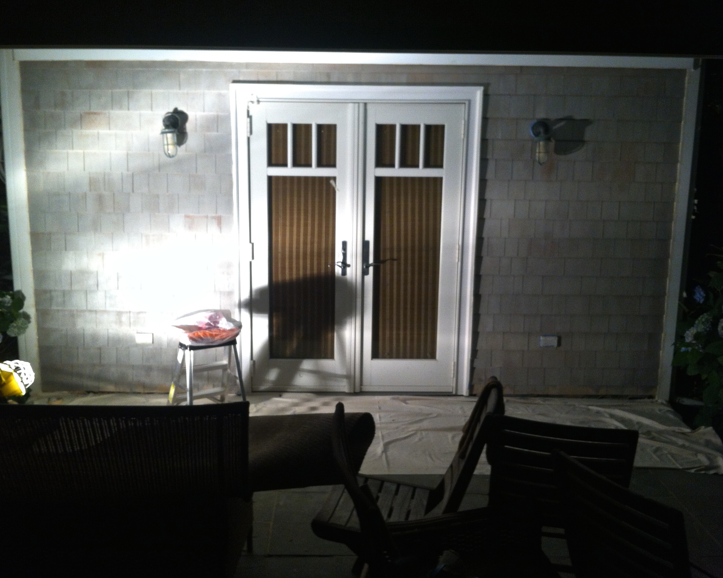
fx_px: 792
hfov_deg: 49.1
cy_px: 290
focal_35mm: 37
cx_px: 351
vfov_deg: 40.1
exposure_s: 1/15
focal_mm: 3.85
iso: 125
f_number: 2.8
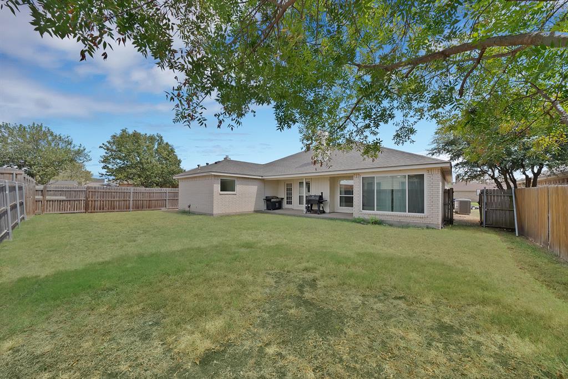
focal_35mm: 12
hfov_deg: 112.6
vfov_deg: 90.0
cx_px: 284
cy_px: 190
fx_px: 189
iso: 640
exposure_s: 1/80
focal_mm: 12
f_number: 9
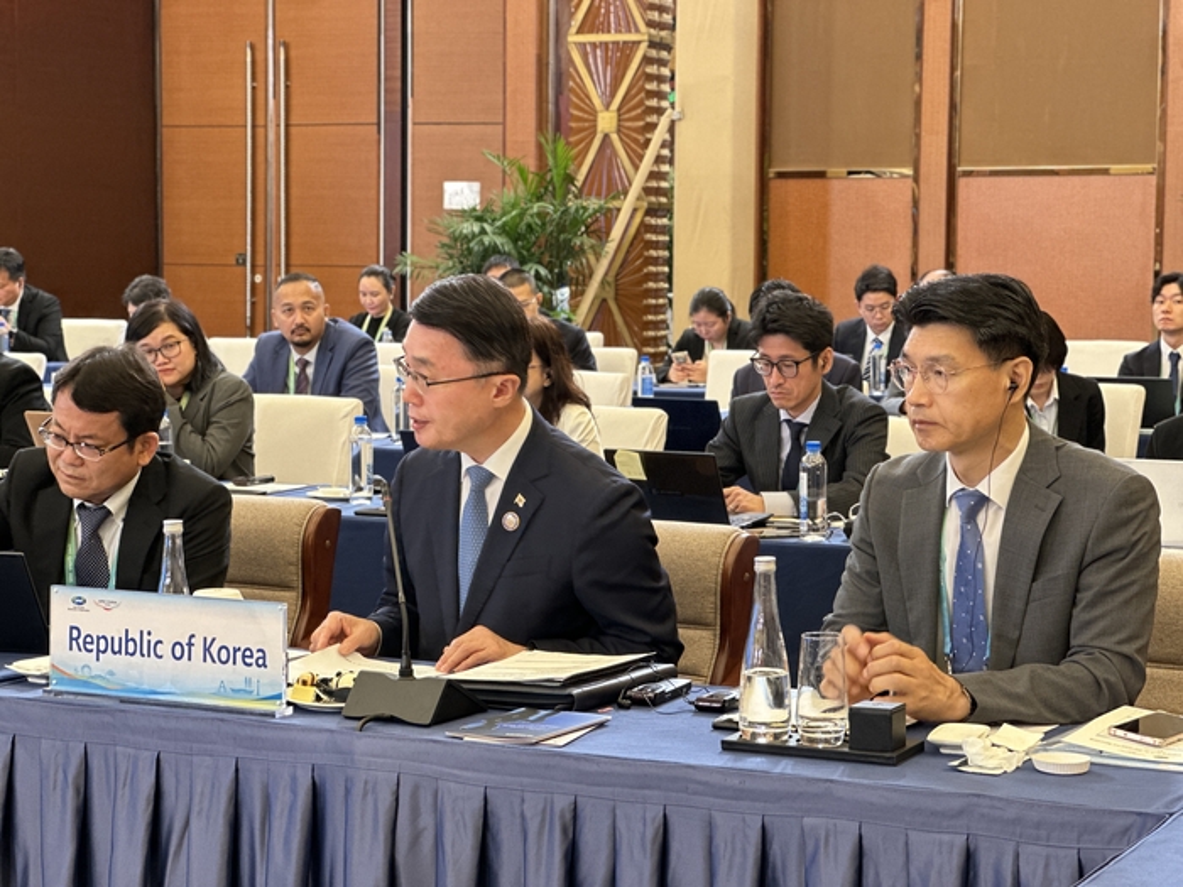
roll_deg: -1.4
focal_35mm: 77
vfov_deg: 19.1
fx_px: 2631
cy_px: 444
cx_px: 592
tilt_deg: -3.5
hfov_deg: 25.3
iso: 250
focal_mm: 9
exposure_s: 1/33
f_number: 2.8
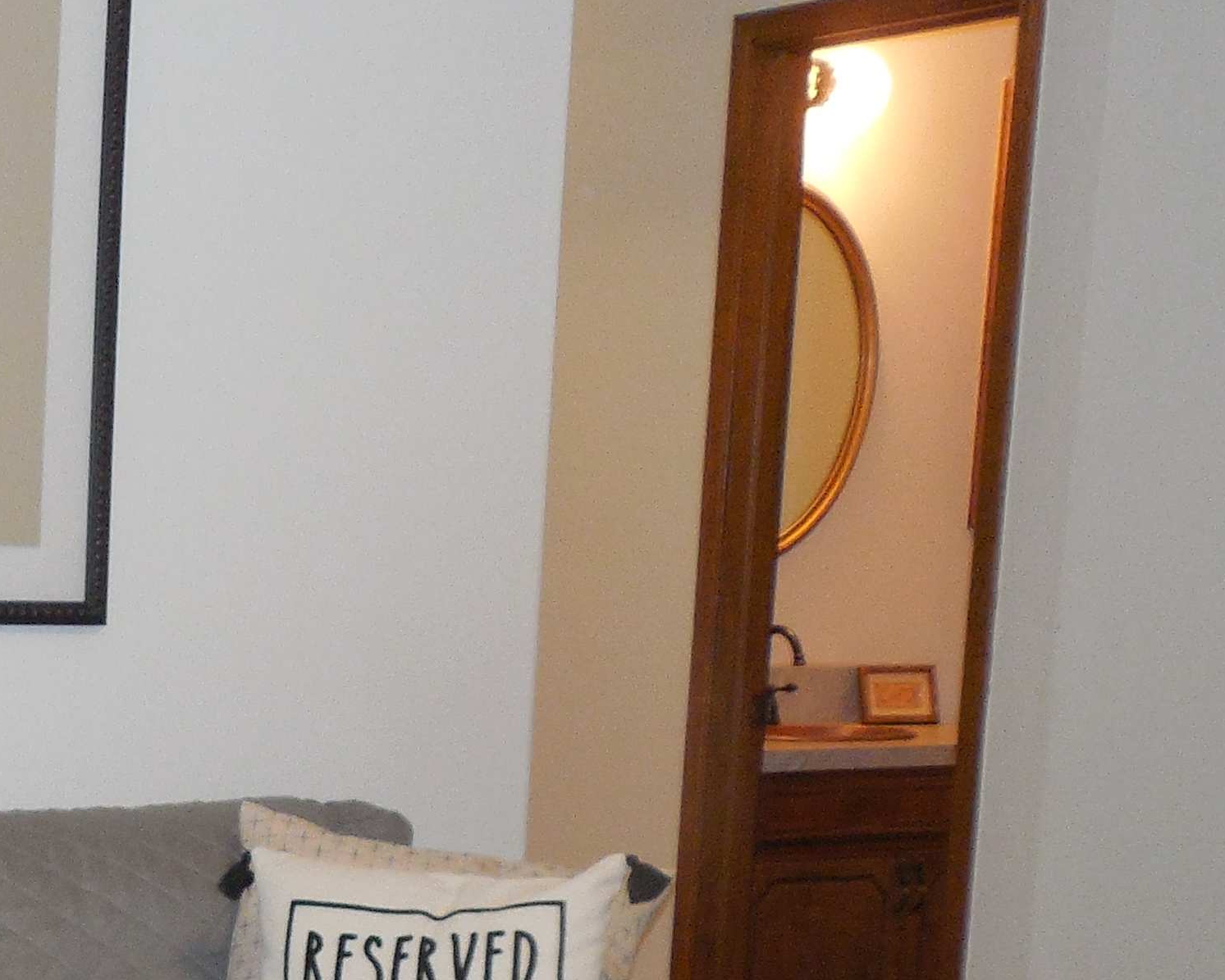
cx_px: -31
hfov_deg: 22.8
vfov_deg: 18.2
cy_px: 1188
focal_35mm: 80
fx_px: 2901
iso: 280
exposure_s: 1/25
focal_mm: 4.5
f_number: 3.3
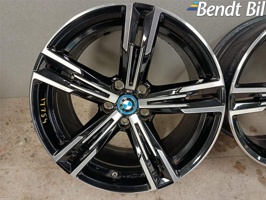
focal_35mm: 24
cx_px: 133
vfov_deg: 56.8
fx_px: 184
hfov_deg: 71.6
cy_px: 100
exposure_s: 1/33.3
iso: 1336
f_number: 1.7
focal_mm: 5.24
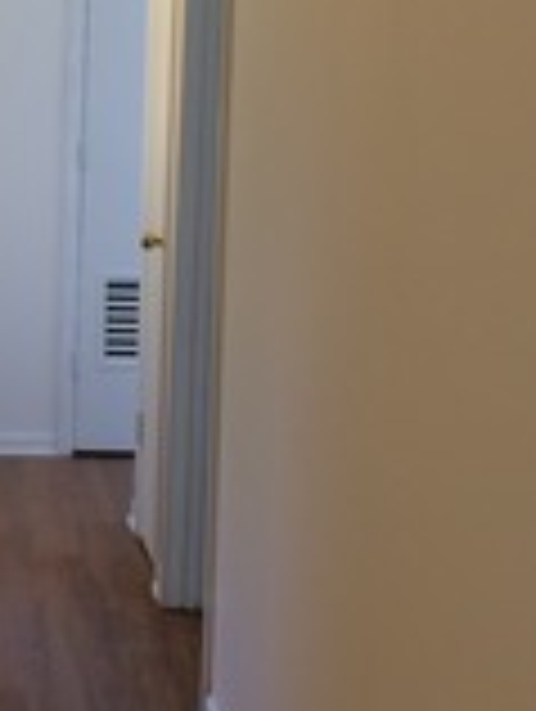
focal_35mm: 88
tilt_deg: -4.8
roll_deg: -0.3
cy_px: 243
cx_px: 41
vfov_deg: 22.1
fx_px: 1812
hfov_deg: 16.6
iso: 100
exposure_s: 1/30
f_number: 2.2
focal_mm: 4.15
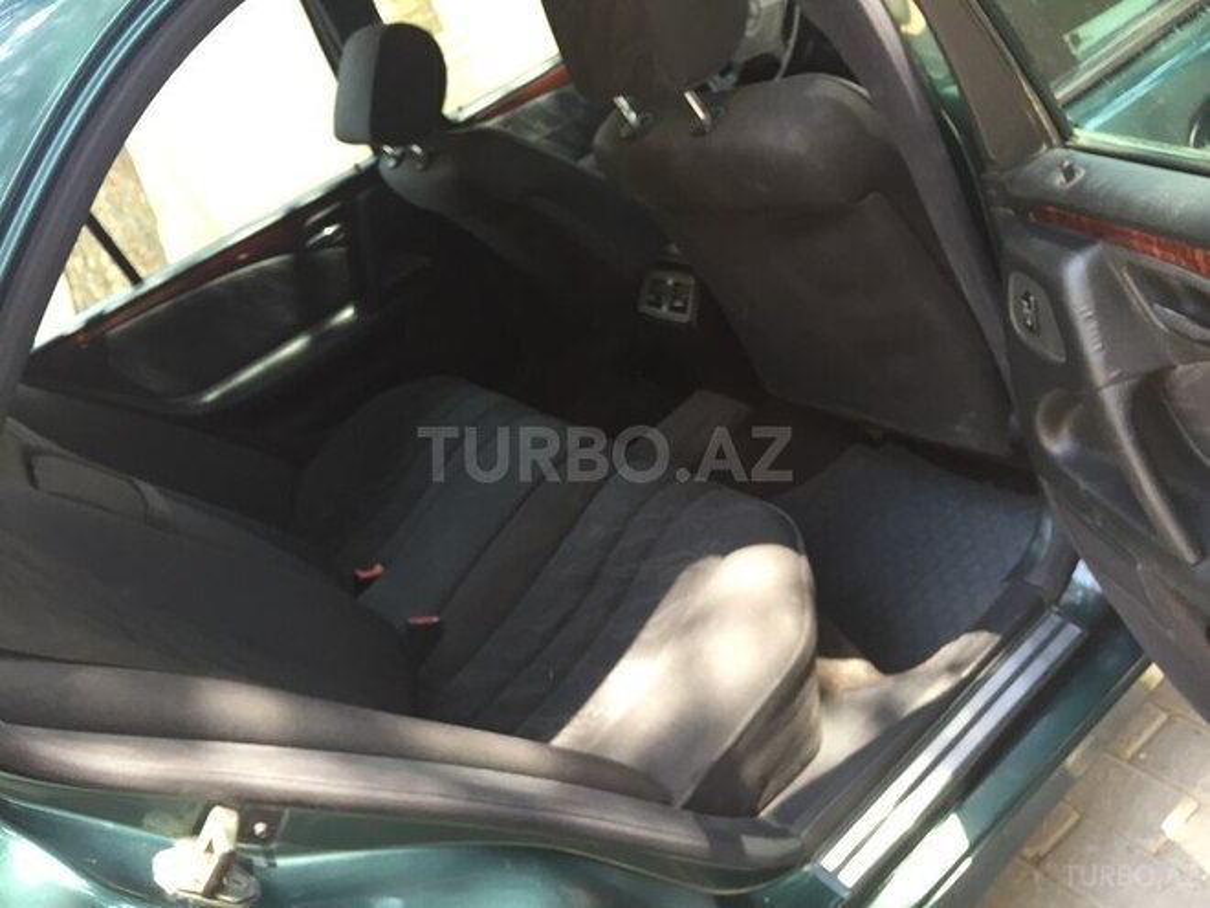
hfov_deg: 61.7
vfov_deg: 48.2
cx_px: 605
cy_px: 454
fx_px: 1014
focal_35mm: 29
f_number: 2.2
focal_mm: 4.15
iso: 50
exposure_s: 1/33
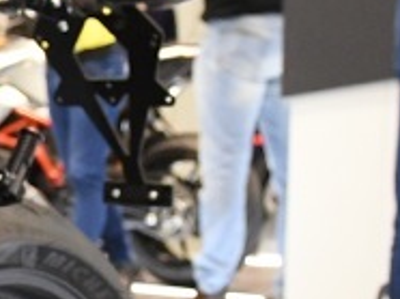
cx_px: -690
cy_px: 205
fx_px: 2066
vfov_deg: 8.3
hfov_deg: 9.3
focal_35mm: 179
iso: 1400
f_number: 3.2
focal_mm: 18
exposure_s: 1/100
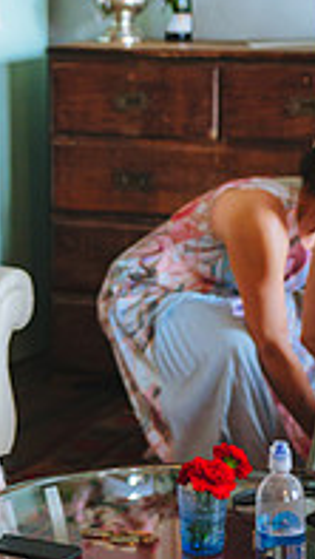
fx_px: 1839
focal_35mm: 124
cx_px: -87
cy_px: 102
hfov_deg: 9.6
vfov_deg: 17.1
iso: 6400
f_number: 2.8
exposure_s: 1/640
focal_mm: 52
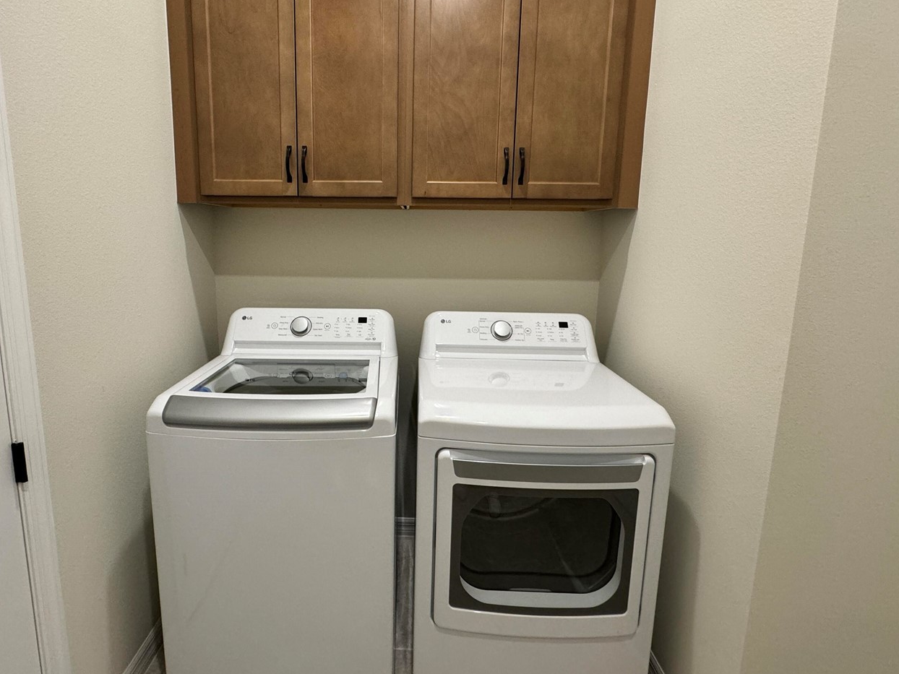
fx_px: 467
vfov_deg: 71.4
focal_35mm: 18
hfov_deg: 87.5
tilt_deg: -9.5
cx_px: 404
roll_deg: -1.0
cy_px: 303
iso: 200
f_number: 2.2
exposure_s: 1/60
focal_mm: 2.22
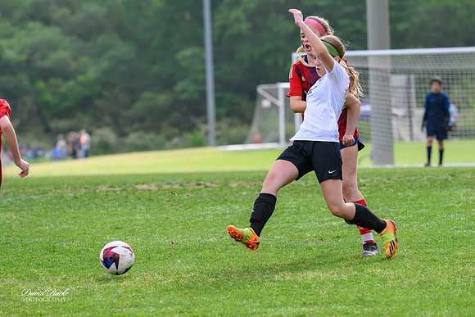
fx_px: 3744
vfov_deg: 4.8
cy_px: 196
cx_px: 271
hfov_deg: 7.3
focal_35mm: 284
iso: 1100
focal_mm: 230
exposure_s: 1/1250
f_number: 5.6
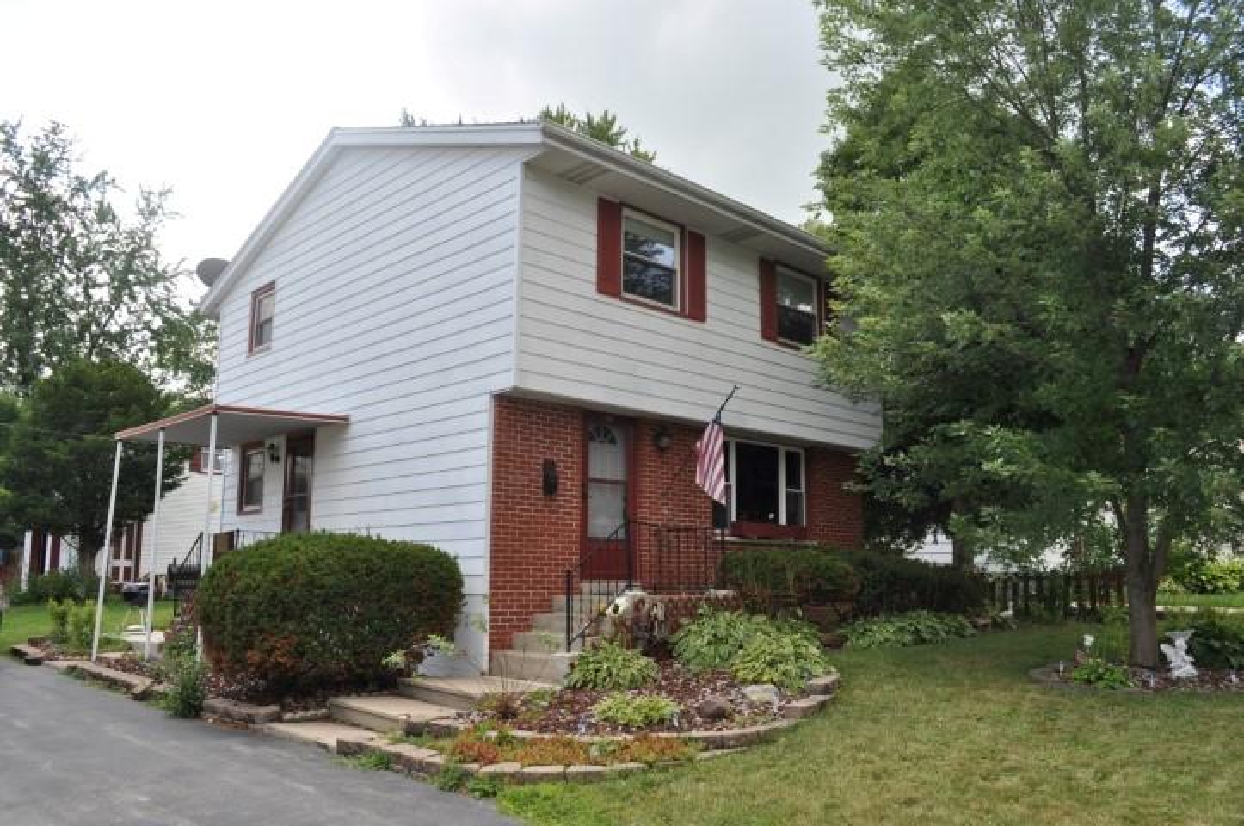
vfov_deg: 47.8
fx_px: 932
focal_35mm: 27
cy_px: 413
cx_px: 622
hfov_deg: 67.5
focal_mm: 18
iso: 200
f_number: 9
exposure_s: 1/200
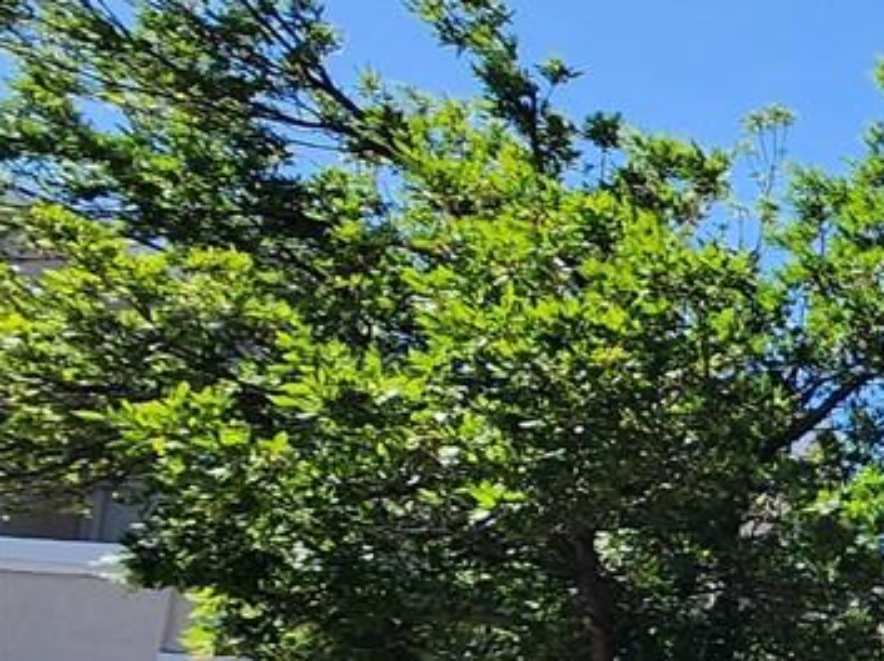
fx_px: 1505
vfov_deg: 23.6
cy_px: 681
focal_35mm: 59
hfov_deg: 16.5
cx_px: 1996
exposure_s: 1/645
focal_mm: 1.74
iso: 32
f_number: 2.2
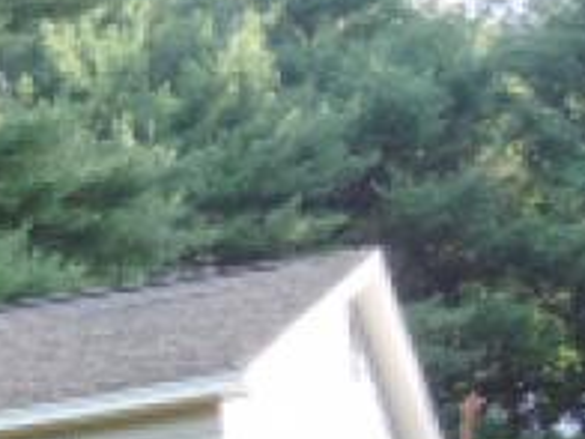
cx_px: -731
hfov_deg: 6.6
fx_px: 4867
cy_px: 862
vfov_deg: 5.1
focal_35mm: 288
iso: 80
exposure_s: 1/60
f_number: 3.7
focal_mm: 9.8
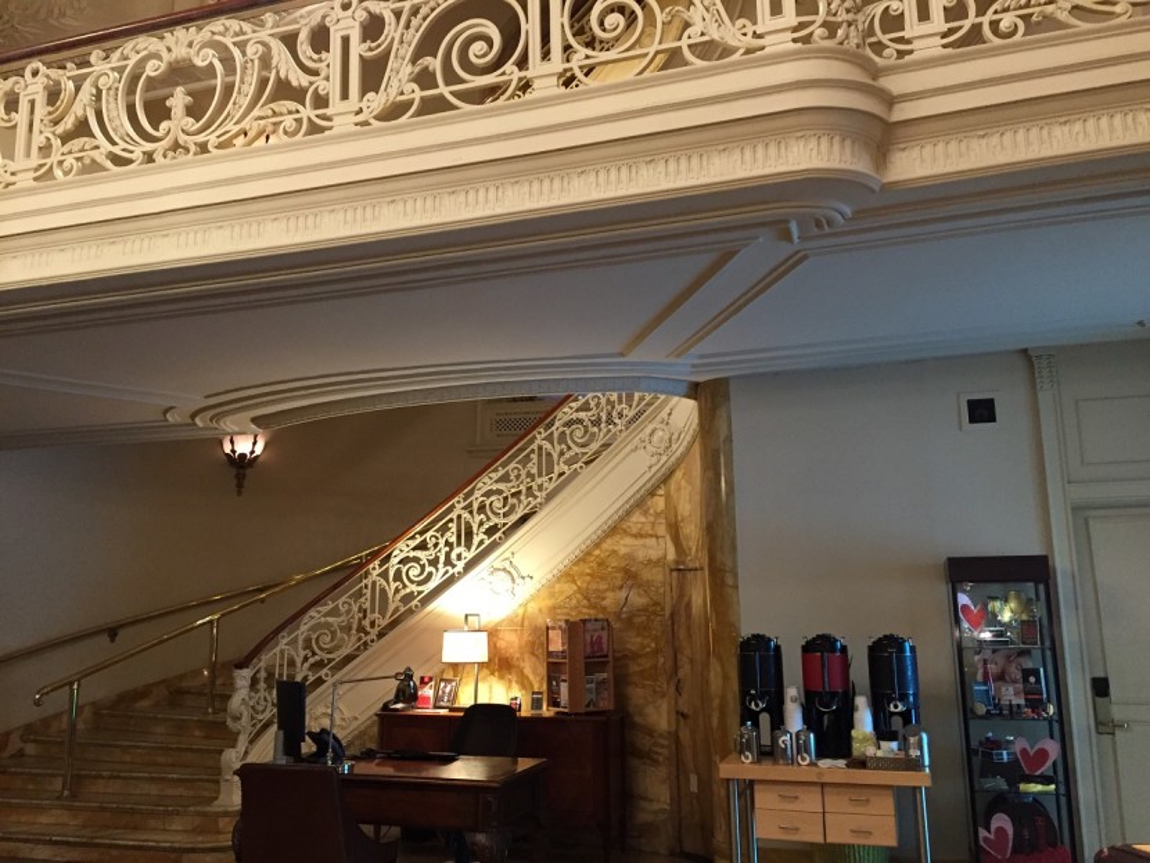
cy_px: 432
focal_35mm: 29
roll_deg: +0.3
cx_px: 575
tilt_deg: +10.7
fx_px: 964
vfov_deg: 48.3
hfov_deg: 61.6
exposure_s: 1/30
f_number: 2.2
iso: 160
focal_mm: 4.15
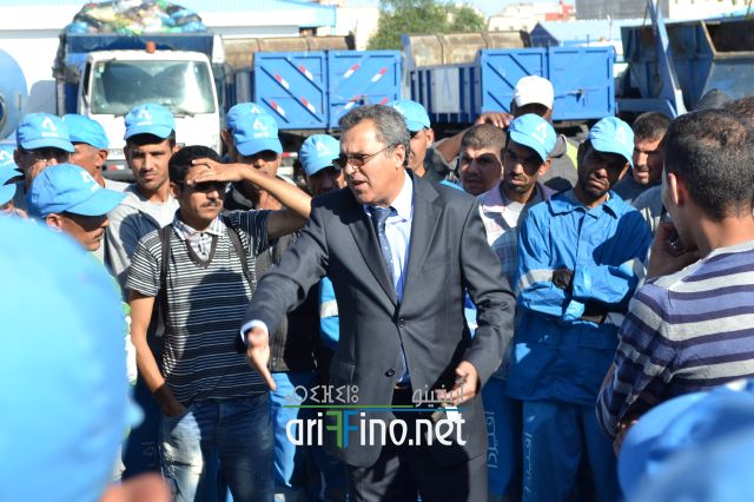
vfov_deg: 16.5
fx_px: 1727
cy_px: 251
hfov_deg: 24.6
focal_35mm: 82
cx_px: 377
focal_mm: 55
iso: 100
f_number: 8
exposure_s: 1/250
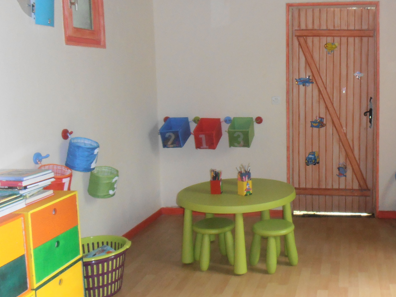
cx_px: 309
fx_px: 469
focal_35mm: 41
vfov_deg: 35.1
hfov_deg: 43.9
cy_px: 130
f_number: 3
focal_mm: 4.2
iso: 160
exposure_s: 1/30
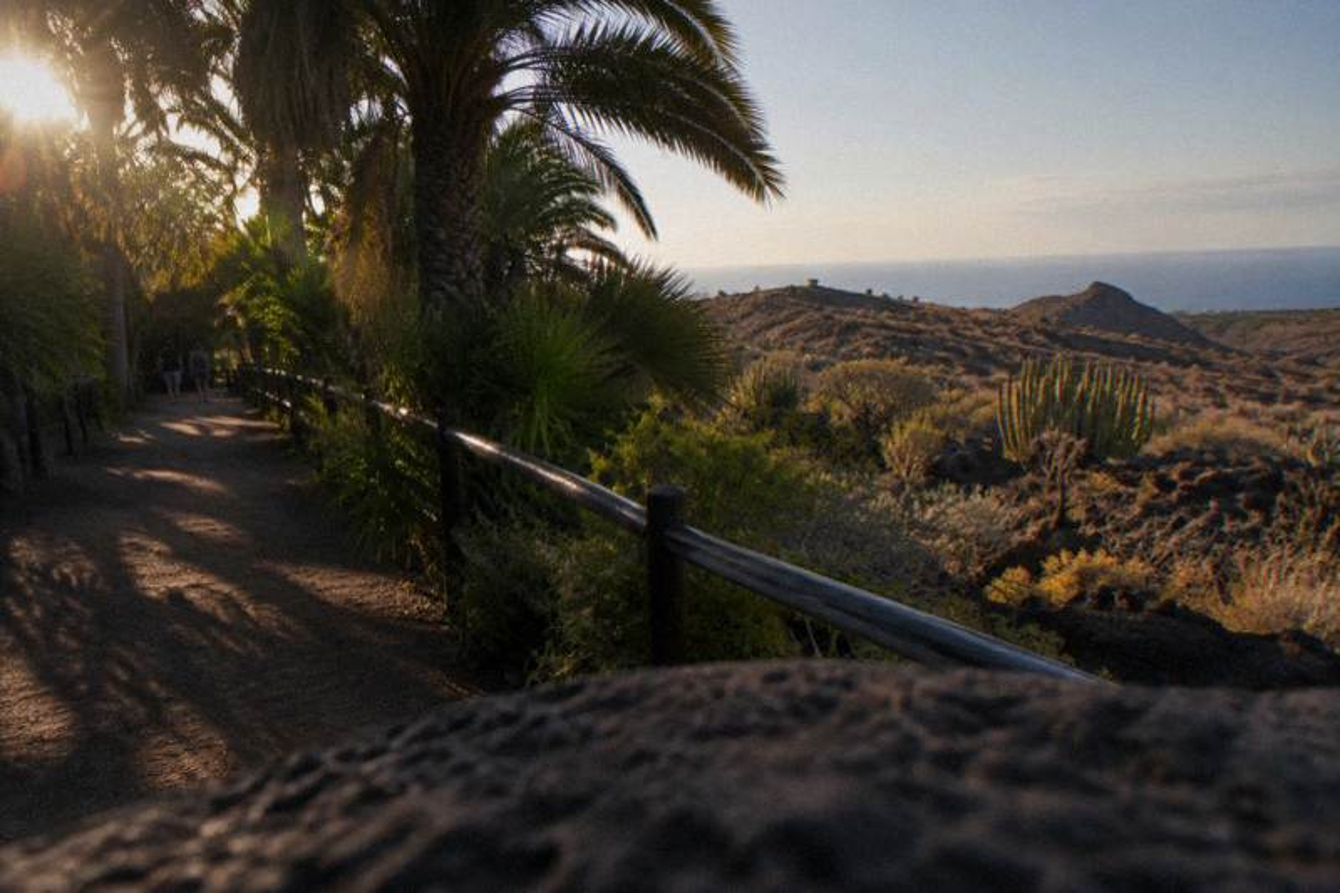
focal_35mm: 70
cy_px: 446
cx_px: 670
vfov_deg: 19.4
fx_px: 2605
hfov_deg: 28.8
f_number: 4.5
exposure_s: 1/1250
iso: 400
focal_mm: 70
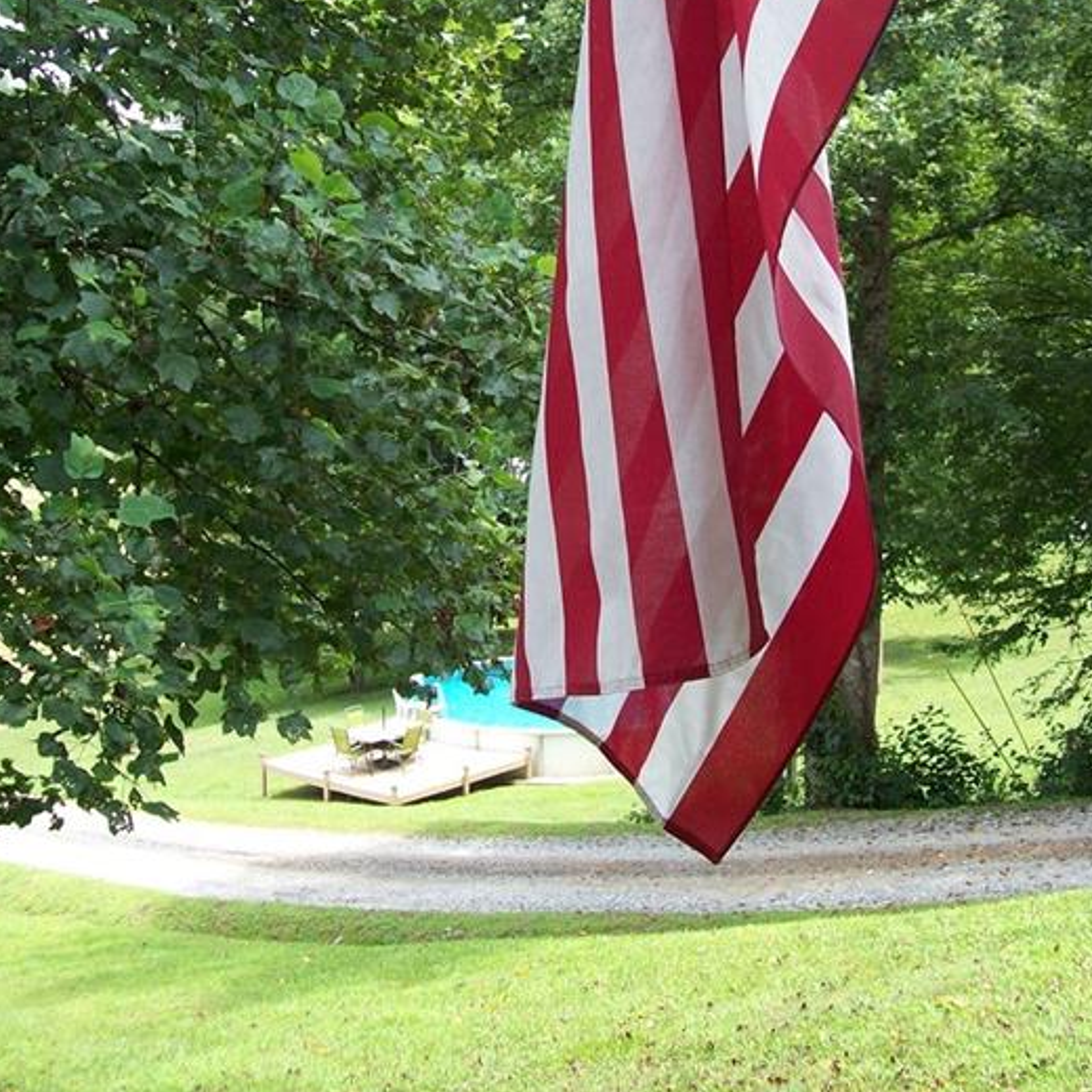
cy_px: 407
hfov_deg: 36.1
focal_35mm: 47
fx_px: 1677
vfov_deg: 35.9
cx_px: 529
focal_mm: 6
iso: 80
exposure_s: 1/197
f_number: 2.7
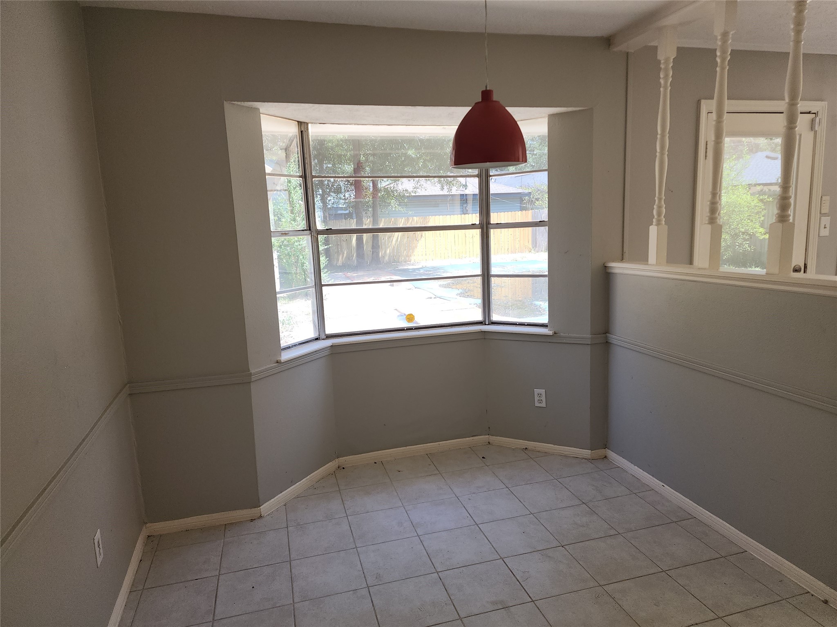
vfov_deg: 58.9
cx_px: 418
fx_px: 556
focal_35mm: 23
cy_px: 314
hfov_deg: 73.9
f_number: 1.8
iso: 25
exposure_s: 1/60
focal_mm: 6.4
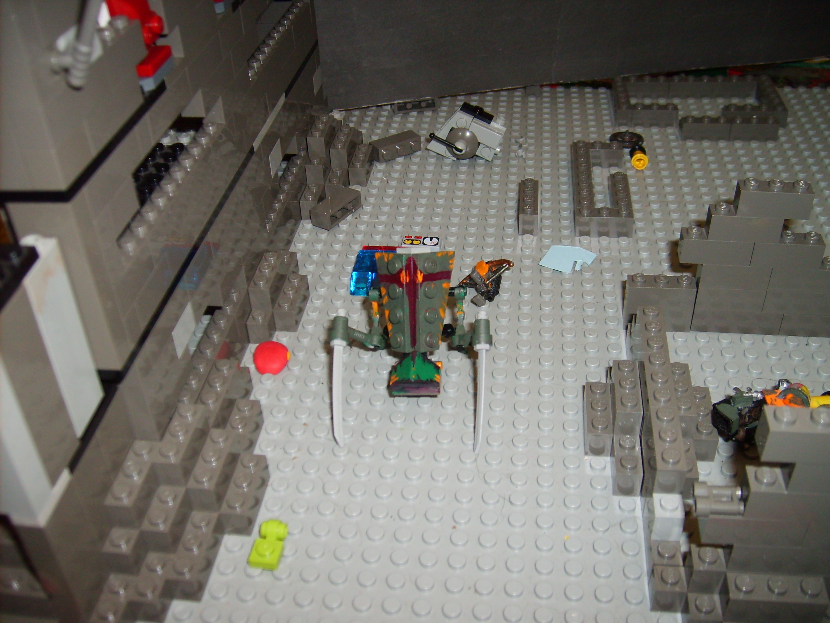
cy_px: 312
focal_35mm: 35
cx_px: 415
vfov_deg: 40.7
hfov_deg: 52.6
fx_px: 839
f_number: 2.8
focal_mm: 5.8
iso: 100
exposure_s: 1/45
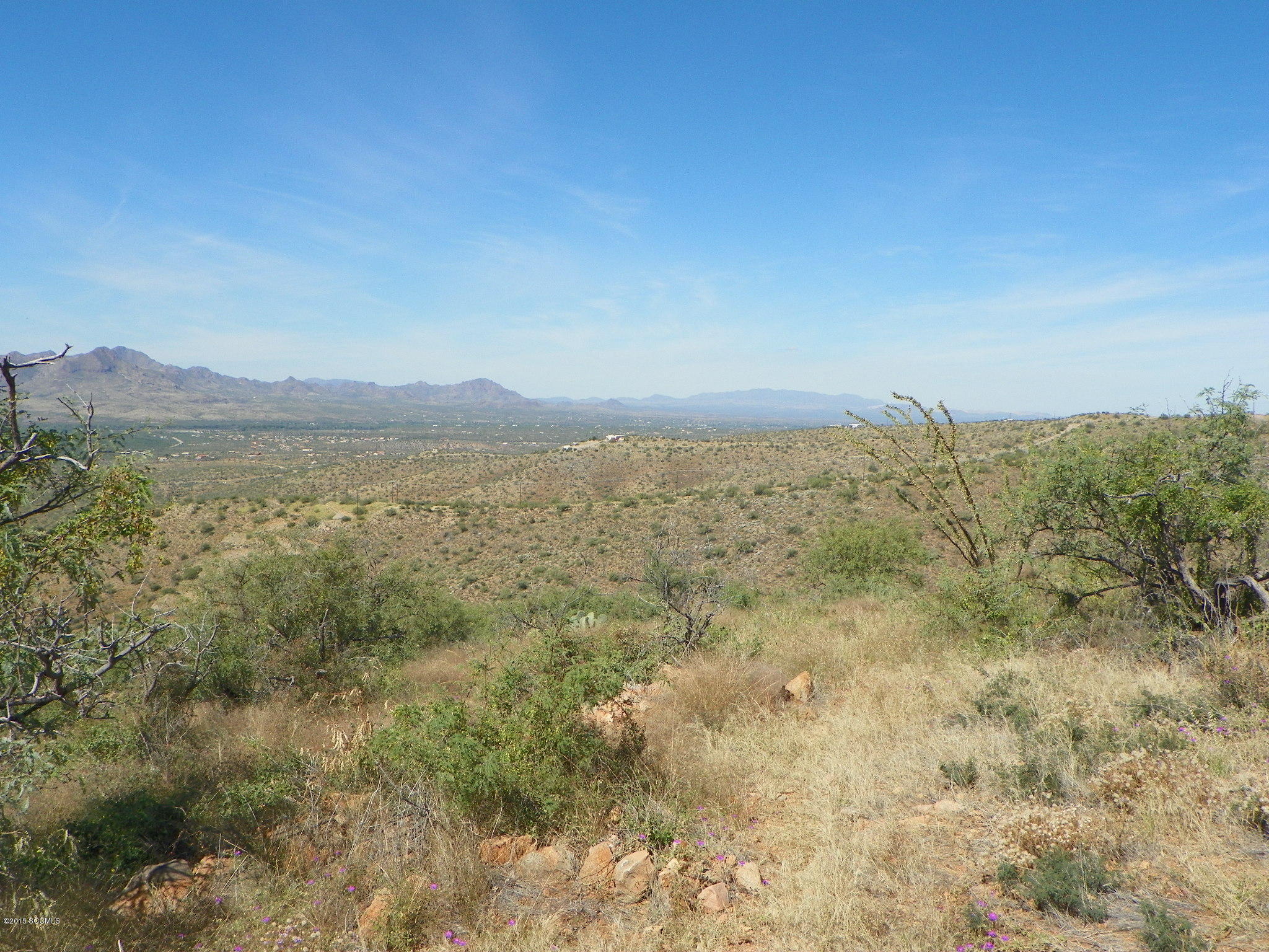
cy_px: 476
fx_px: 1173
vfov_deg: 44.2
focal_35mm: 32
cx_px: 634
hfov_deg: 56.8
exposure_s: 1/320
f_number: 5.6
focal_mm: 5.7
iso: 64
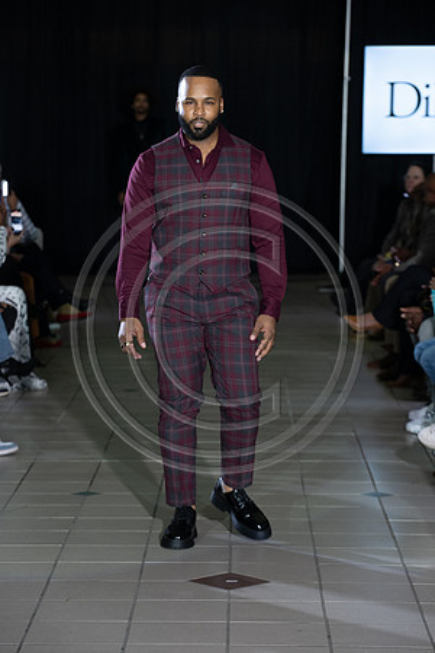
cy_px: 326
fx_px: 2211
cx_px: 218
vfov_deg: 16.8
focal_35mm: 122
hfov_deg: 11.2
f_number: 5
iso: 1250
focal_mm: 122
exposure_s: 1/160
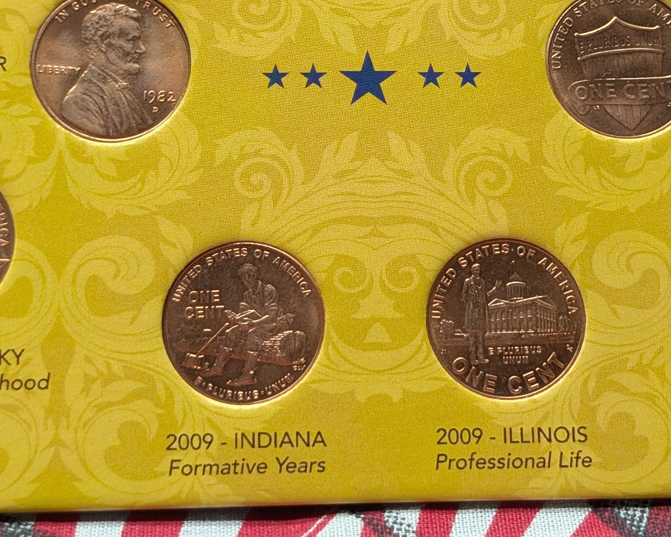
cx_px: 376
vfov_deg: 16.9
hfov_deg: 21.3
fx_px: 1787
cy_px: 74
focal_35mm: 90
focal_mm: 6.9
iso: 30
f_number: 1.68
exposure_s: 1/49.7
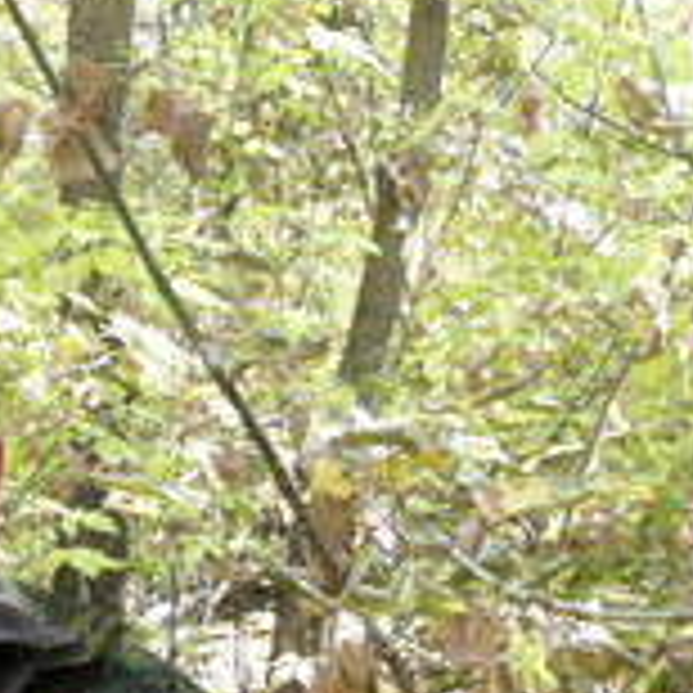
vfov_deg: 12.2
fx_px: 3194
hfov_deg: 12.0
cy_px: 718
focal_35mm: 141
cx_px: -243
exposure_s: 1/45
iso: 200
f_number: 3.5
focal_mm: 6.3
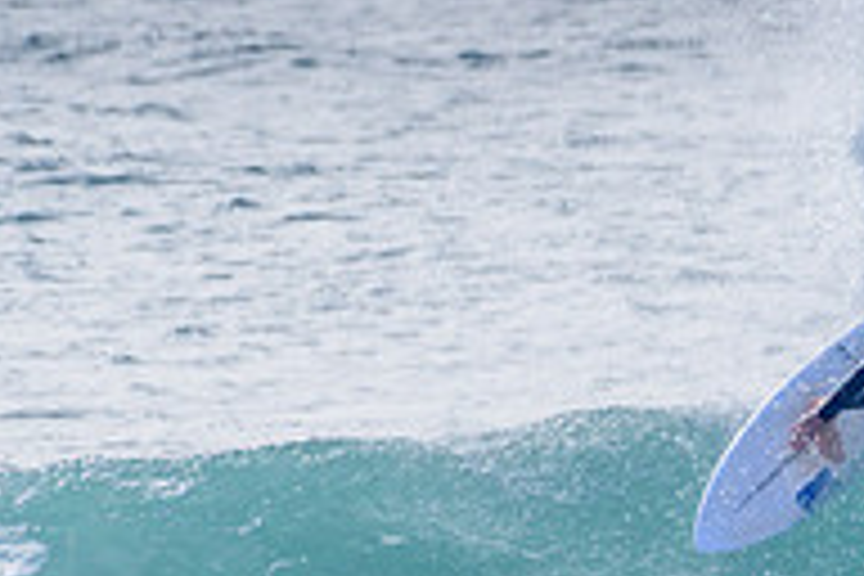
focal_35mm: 1847
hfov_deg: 1.1
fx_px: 44325
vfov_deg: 0.7
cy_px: 554
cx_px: 972
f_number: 5.6
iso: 100
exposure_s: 1/2000
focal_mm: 500
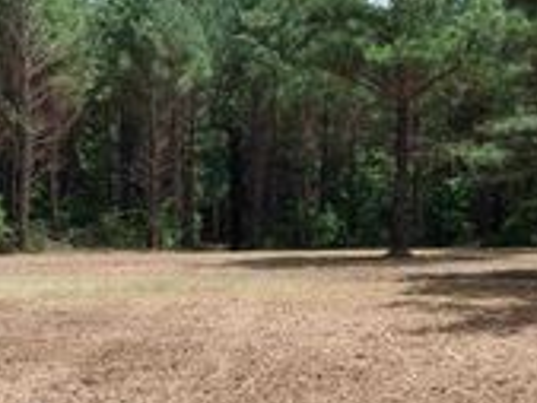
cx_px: 384
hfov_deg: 27.1
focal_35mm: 71
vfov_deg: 20.7
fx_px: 1102
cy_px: 233
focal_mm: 8.67
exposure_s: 1/5000
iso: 320
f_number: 1.8
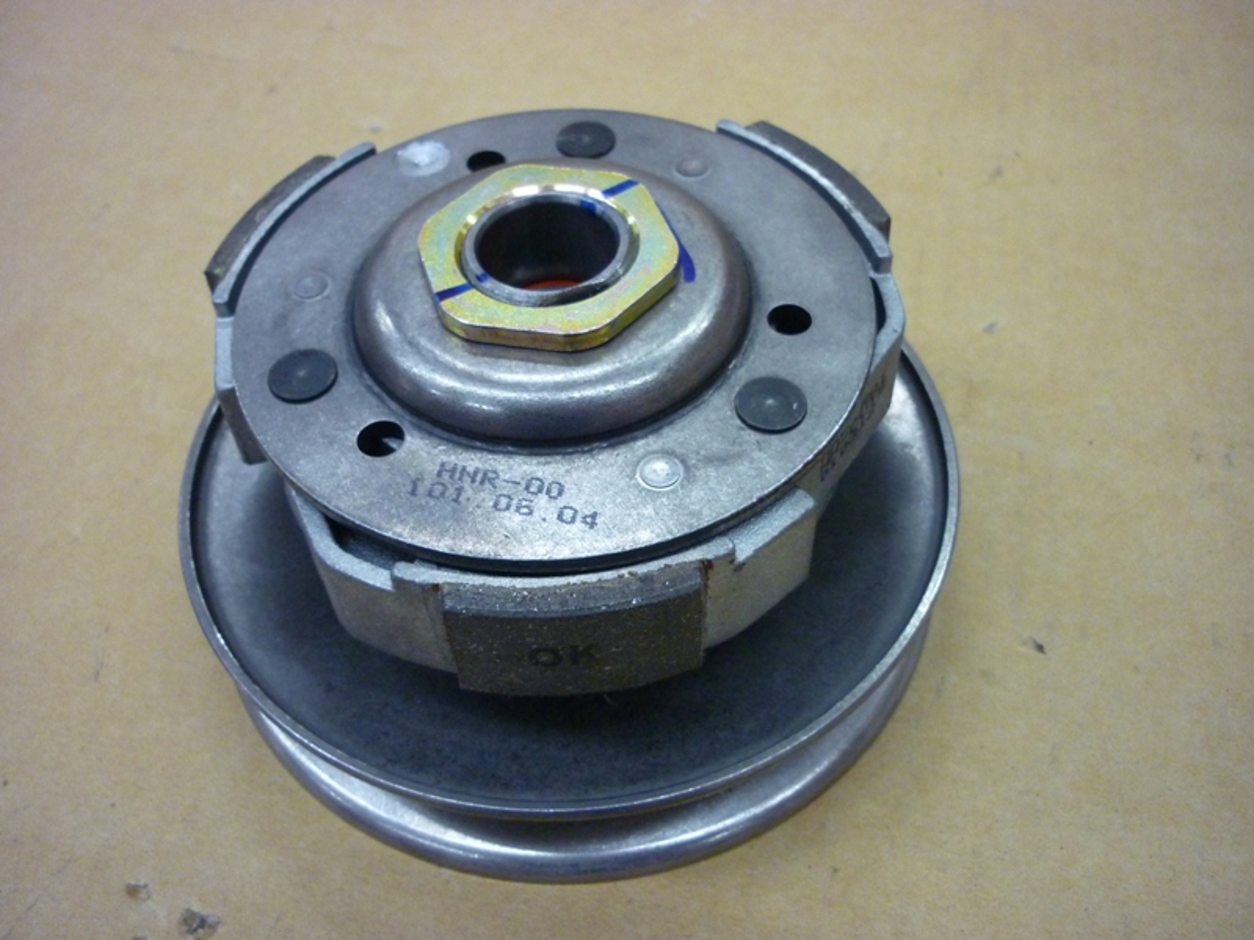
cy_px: 470
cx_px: 627
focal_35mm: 33
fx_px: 1195
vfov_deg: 42.9
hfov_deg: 55.4
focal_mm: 5.5
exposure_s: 1/25
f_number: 2.8
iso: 400
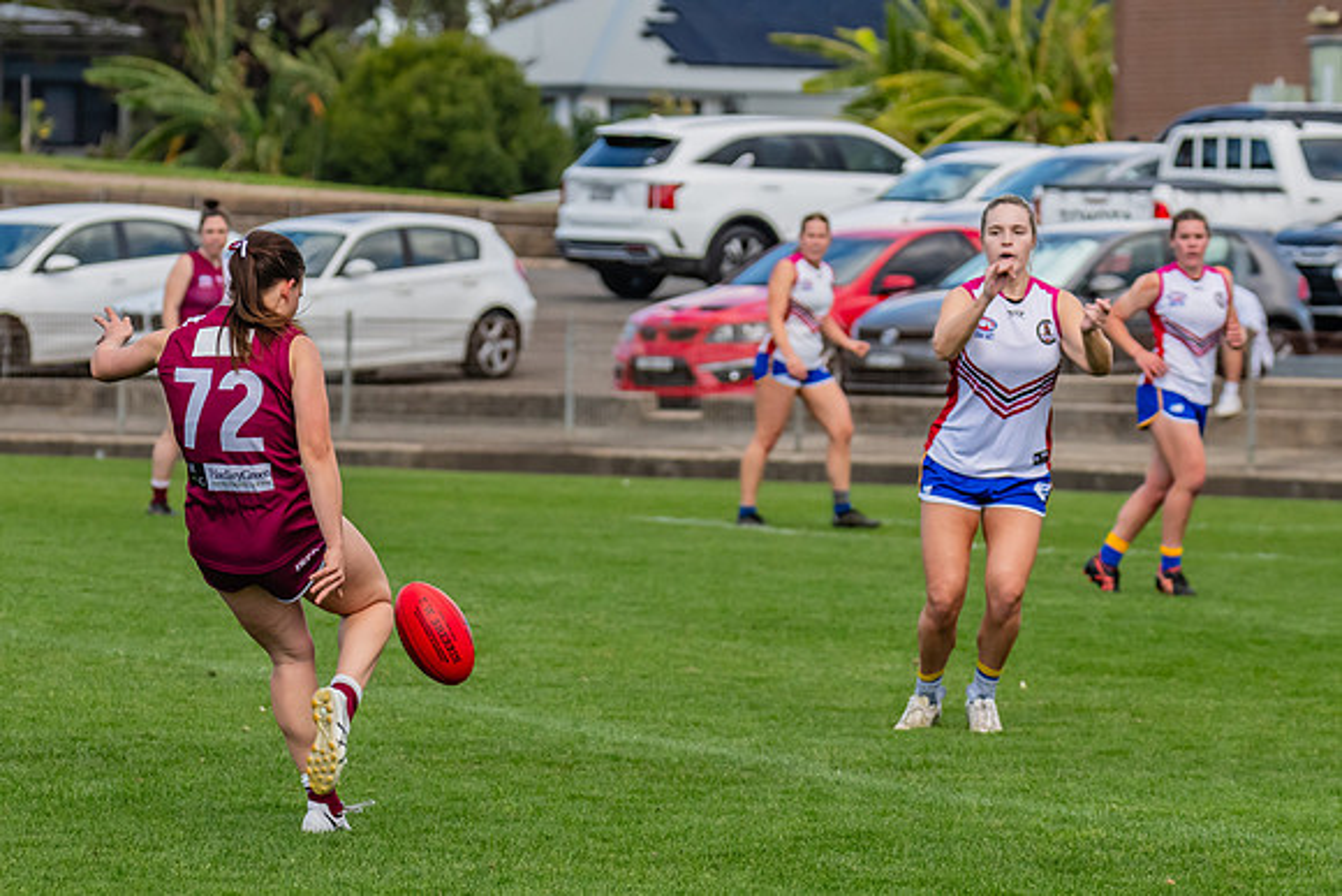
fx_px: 12323
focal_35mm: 331
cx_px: 317
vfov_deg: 4.2
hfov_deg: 6.2
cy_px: 424
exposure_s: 1/1600
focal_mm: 210
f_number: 6.3
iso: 800
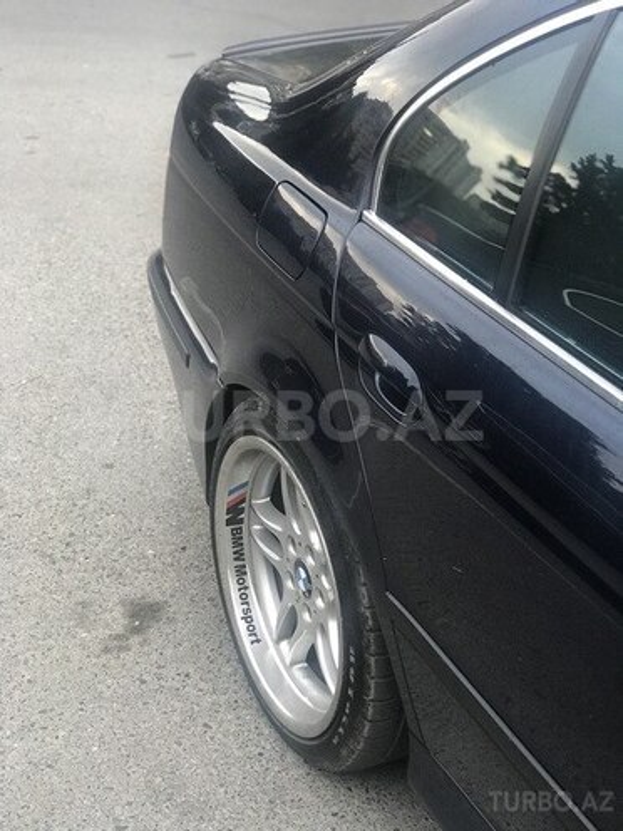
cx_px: 312
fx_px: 1368
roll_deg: +0.0
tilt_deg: -27.5
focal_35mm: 57
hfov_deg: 25.7
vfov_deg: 33.8
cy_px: 416
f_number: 2.8
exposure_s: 1/50
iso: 400
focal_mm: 6.6
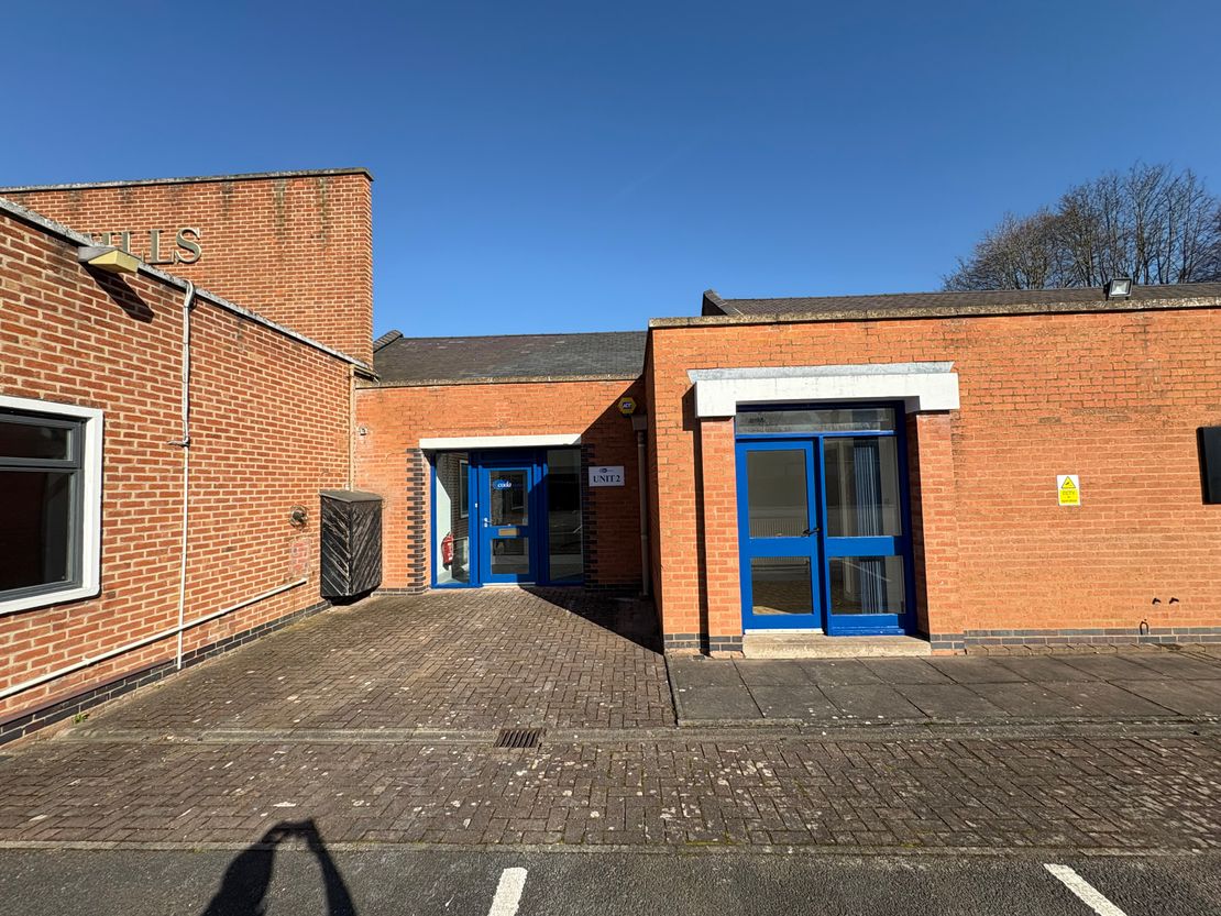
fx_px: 494
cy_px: 458
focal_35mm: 14
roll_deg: +1.5
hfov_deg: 102.1
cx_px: 610
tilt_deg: +4.0
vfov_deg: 85.7
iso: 64
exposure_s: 1/1600
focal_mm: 2.22
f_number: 2.2
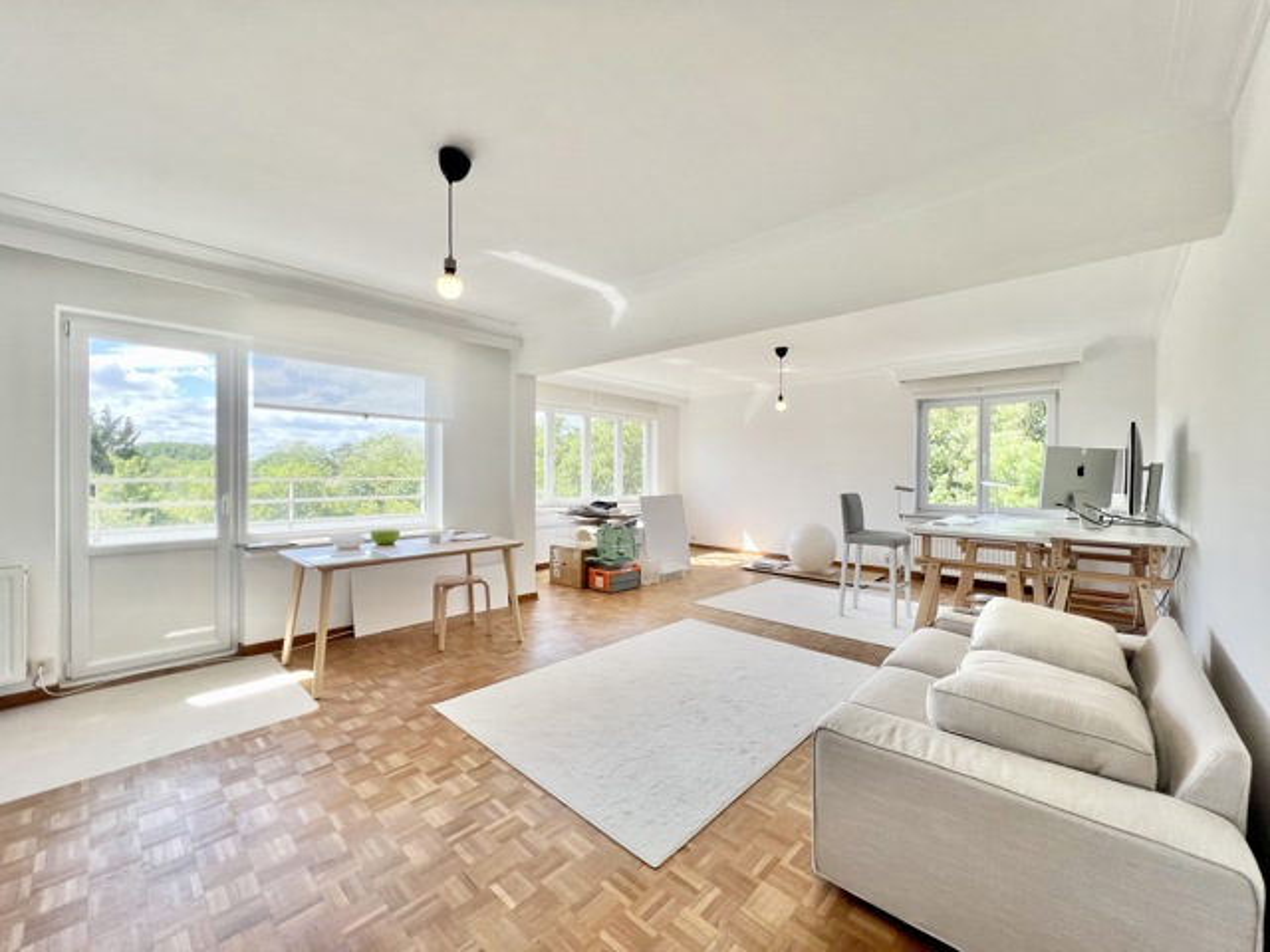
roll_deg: +0.1
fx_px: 477
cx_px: 635
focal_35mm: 13
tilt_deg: -1.3
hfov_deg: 106.2
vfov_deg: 89.9
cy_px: 476
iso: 32
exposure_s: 1/254
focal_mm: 1.57
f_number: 1.8
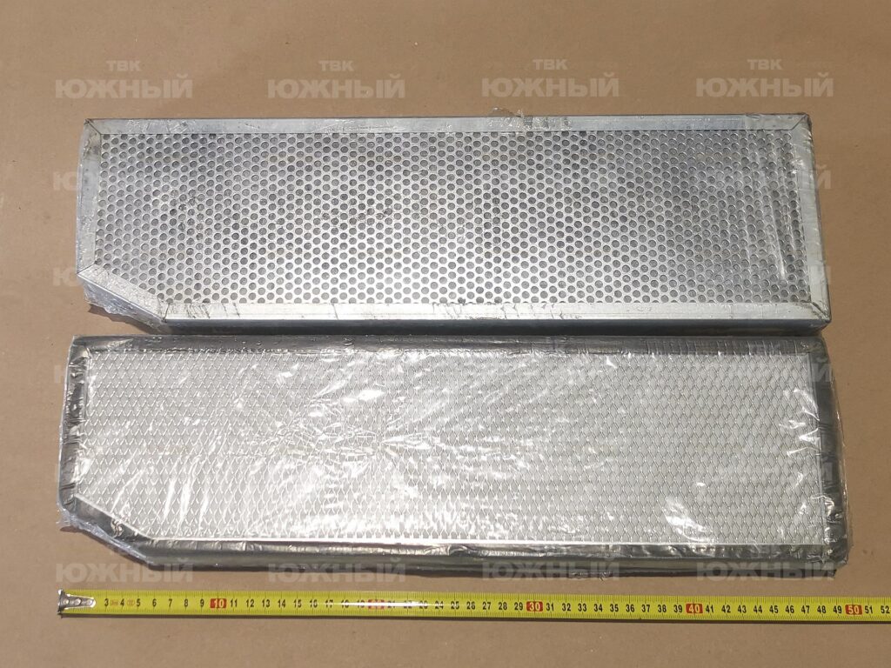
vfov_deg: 53.1
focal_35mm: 26
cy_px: 334
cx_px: 446
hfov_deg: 67.3
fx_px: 669
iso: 125
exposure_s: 1/100
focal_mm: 4.66
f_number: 1.4
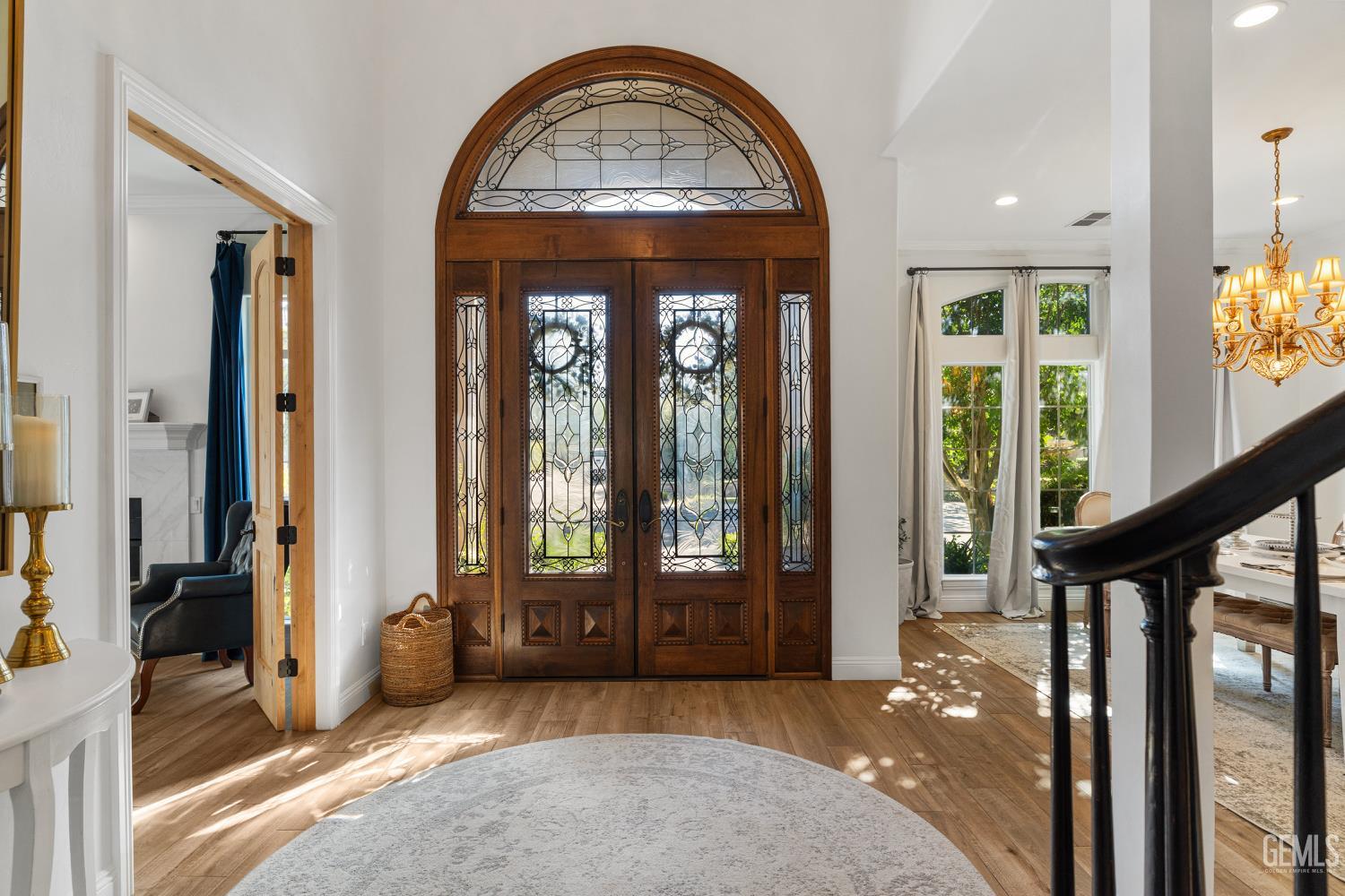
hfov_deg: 86.9
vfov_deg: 64.6
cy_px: 448
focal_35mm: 19
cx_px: 672
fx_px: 710
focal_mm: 19
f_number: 5.6
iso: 400
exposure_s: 1/6
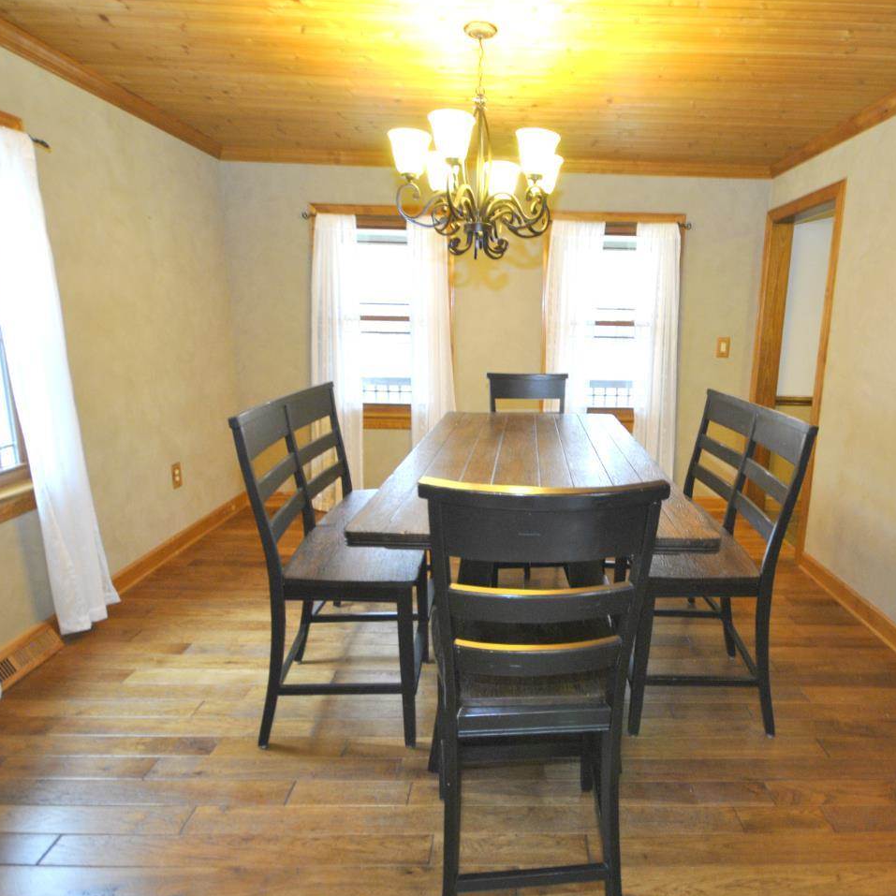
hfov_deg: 74.3
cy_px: 446
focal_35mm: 20
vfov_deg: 74.8
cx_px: 522
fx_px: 586
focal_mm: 10
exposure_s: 1/8
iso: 400
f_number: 4
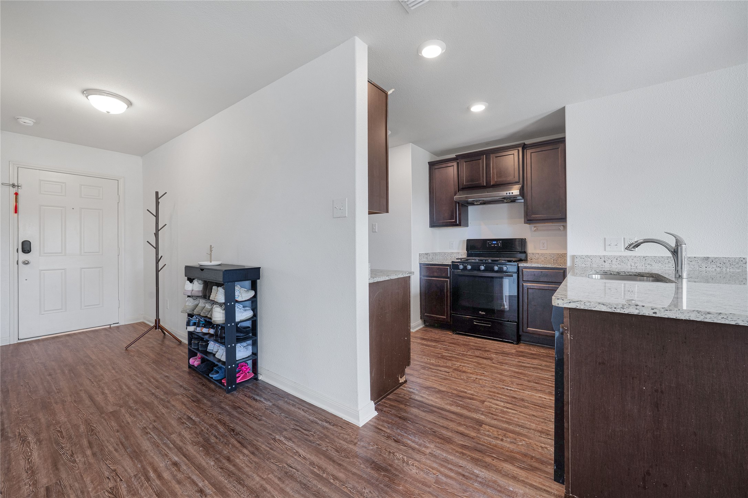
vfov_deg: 85.4
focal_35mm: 13
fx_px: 270
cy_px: 249
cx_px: 374
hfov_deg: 108.3
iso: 500
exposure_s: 1/6
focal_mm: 13
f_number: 9
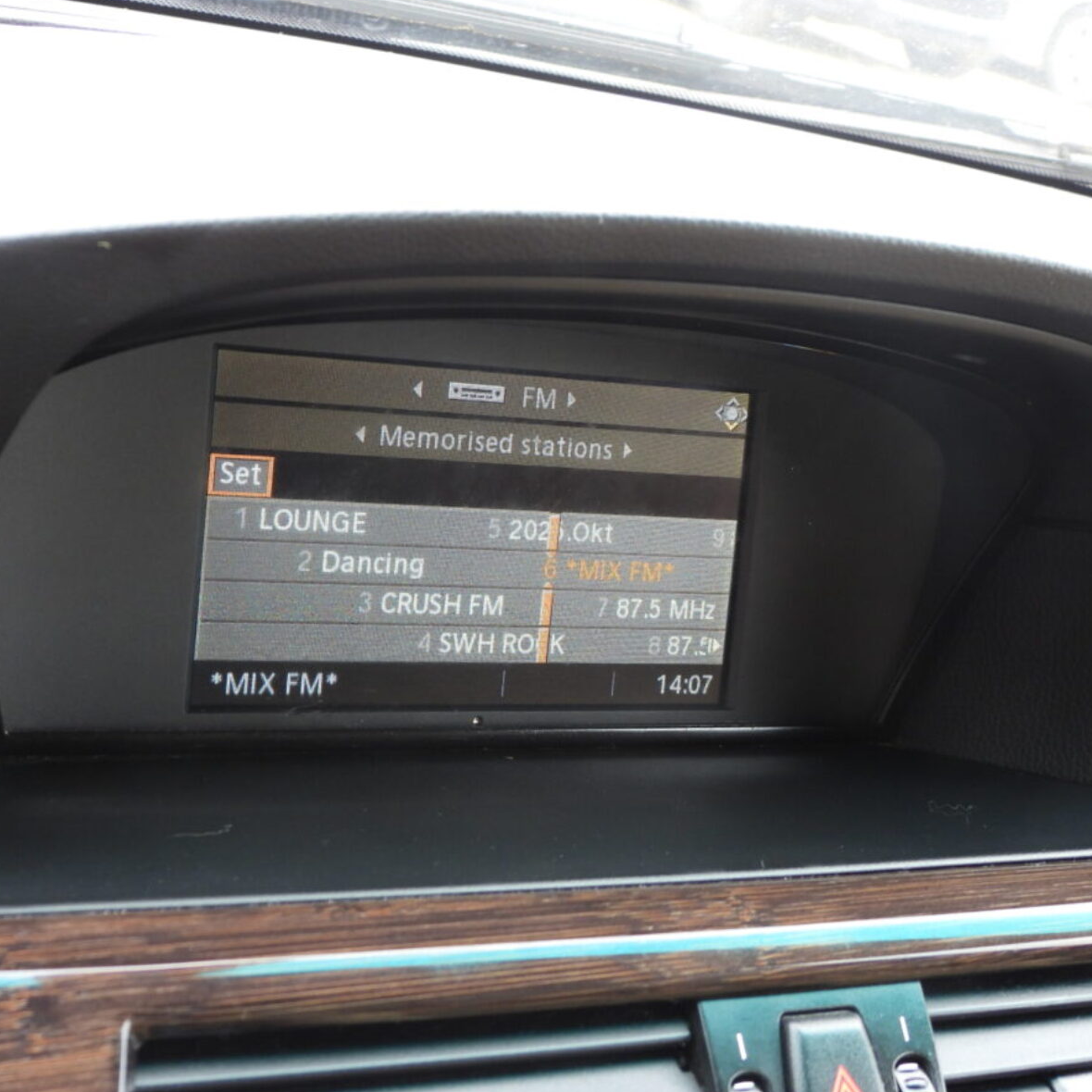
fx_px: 2141
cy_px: 550
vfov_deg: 28.6
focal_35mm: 60
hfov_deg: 28.6
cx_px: 498
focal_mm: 9
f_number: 3.2
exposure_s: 1/30
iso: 220
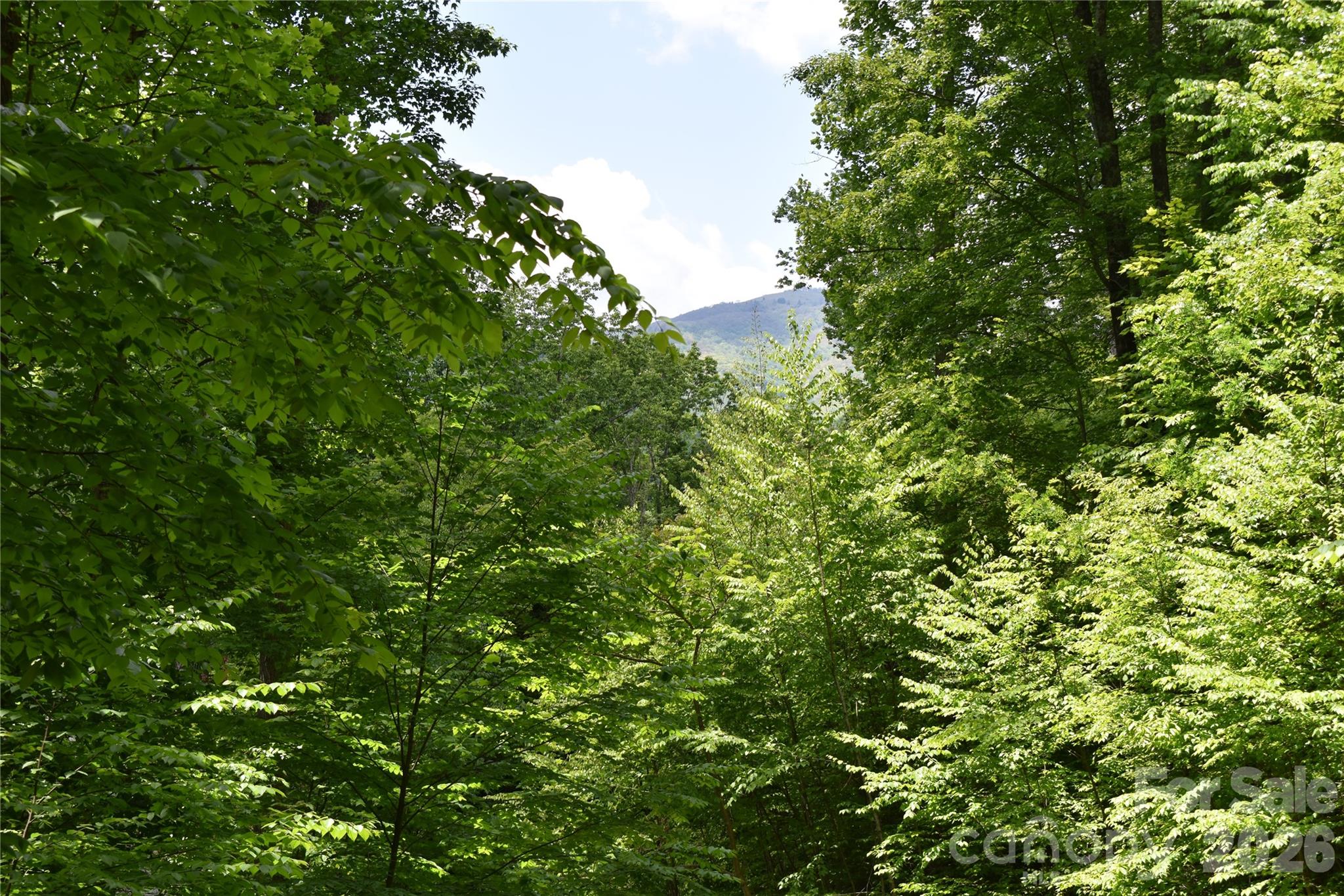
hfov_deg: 33.4
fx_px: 2240
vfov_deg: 22.6
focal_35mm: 60
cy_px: 448
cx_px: 672
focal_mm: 40
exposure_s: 1/250
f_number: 8
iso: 180
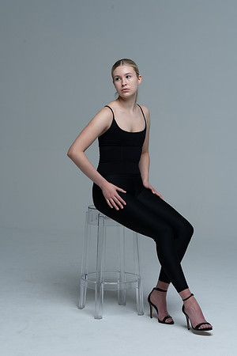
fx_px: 790
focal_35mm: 80
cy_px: 178
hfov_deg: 17.1
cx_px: 118
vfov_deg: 25.4
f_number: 9
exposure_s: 1/160
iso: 320
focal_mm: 80
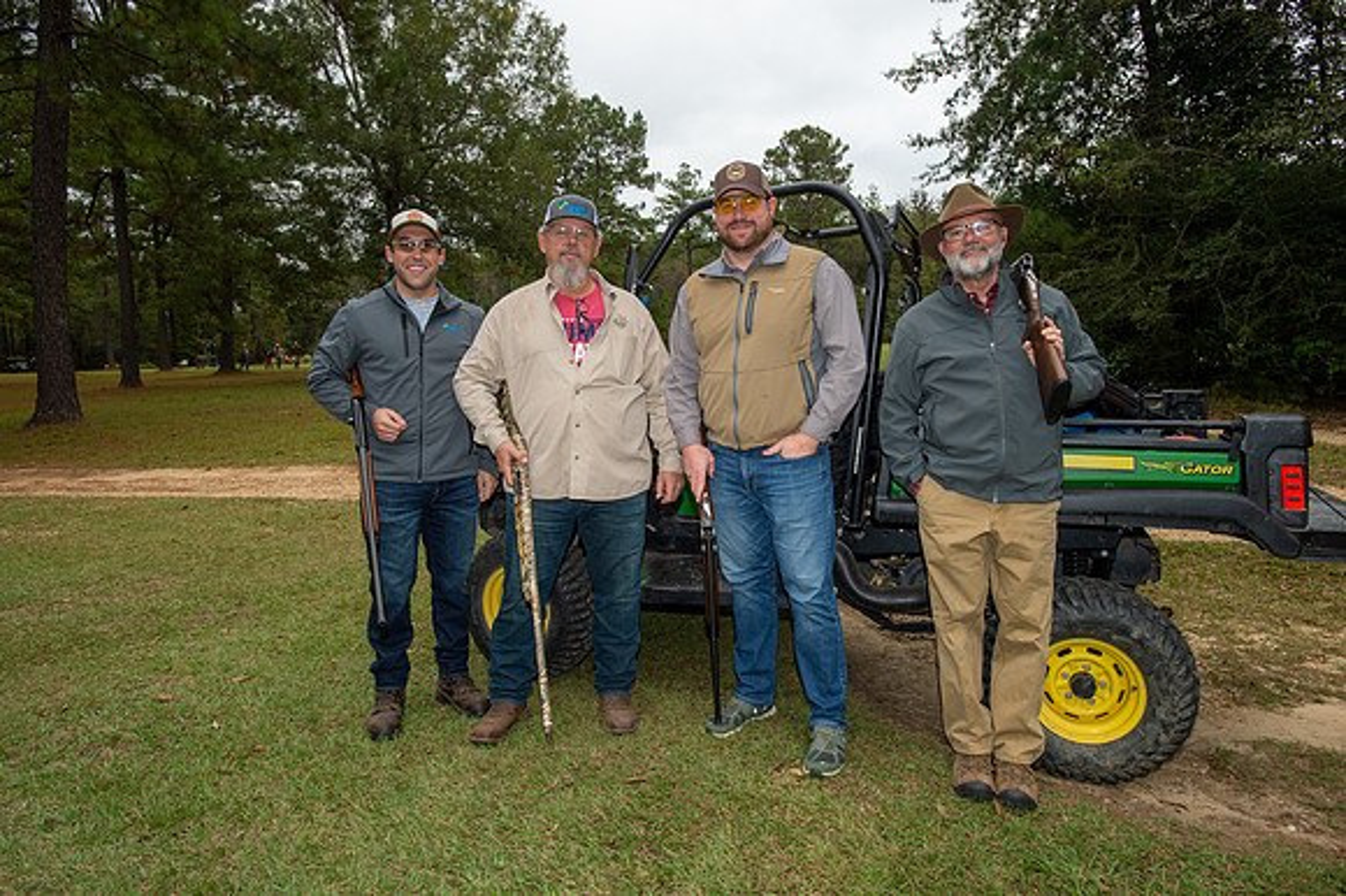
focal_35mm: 22
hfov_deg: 78.6
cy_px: 448
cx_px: 673
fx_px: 822
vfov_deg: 57.2
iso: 320
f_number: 6.3
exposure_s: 1/250
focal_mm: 22
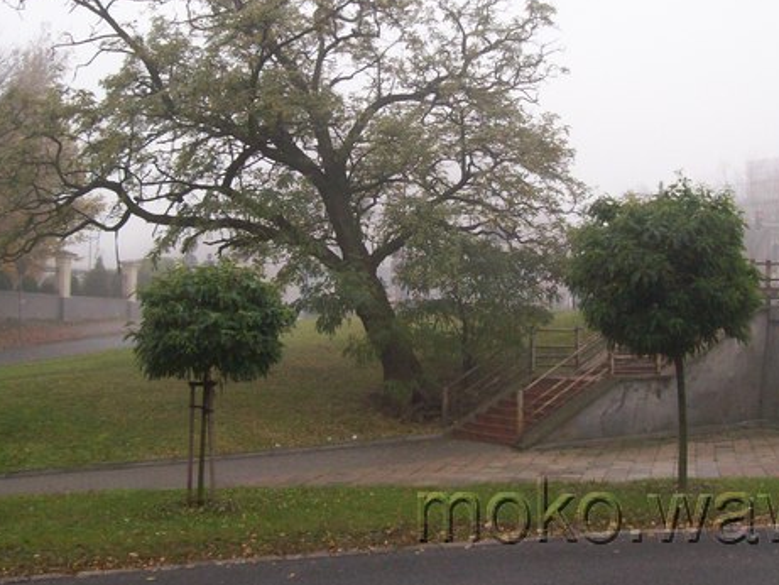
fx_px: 1125
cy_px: 191
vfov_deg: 28.9
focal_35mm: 50
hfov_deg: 38.2
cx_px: 397
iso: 200
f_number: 2.7
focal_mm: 6
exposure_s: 1/112
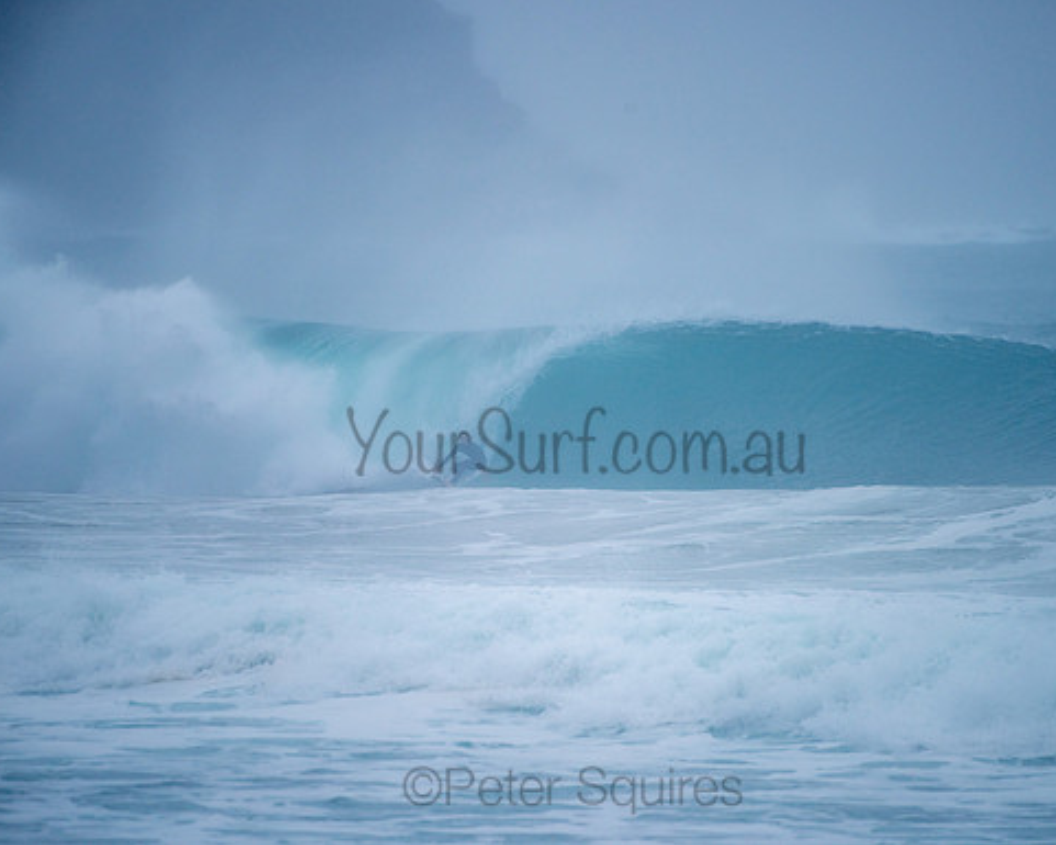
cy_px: 422
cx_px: 573
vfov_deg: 2.7
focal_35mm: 566
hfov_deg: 3.4
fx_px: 17693
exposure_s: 1/1000
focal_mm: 500
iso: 280
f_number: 5.6
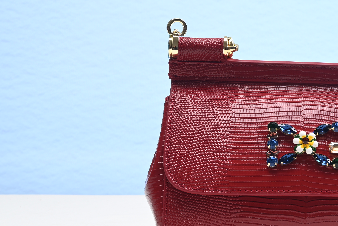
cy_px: 70
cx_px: 347
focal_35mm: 93
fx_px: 873
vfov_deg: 14.7
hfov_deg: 21.1
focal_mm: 42
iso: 100
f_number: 16
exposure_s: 1/2
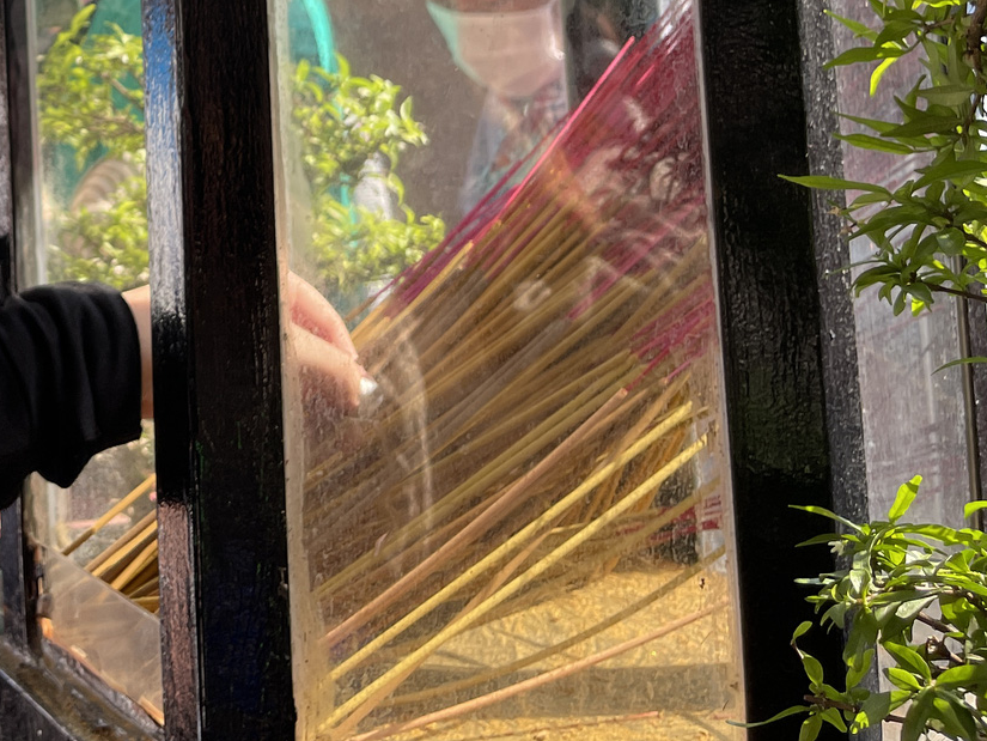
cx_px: -102
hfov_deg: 28.0
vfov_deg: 21.9
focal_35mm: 63
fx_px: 1797
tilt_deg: +2.9
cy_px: -99
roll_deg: +0.1
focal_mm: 5.1
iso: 32
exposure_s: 1/750
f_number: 1.6
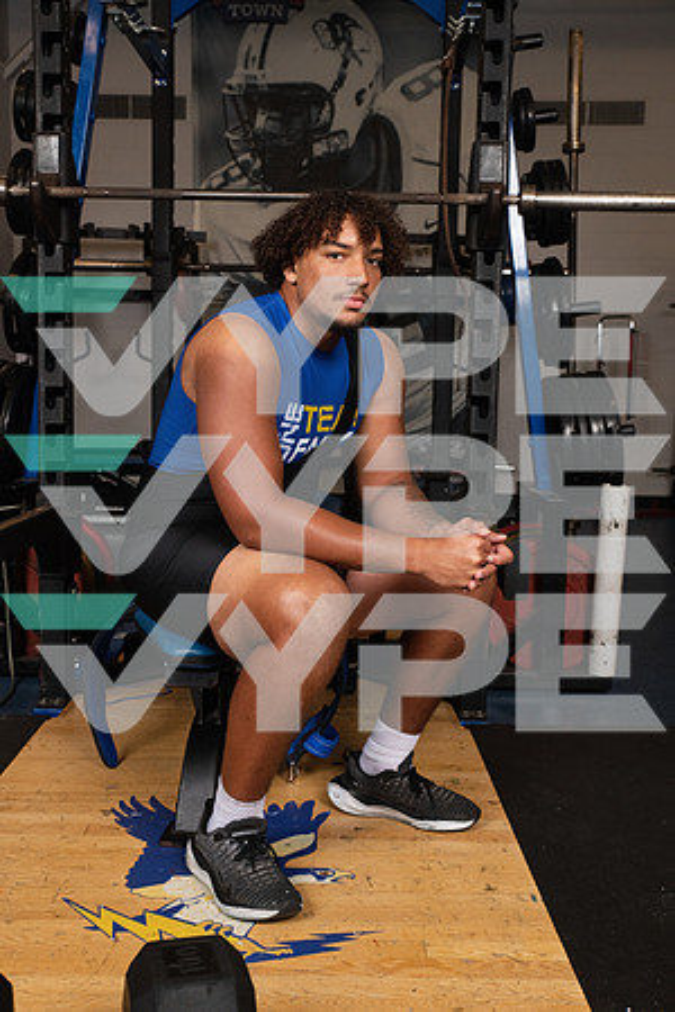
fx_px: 1125
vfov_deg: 48.5
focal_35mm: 40
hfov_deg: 33.4
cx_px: 338
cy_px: 506
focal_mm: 40
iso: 800
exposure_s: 1/250
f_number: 7.1
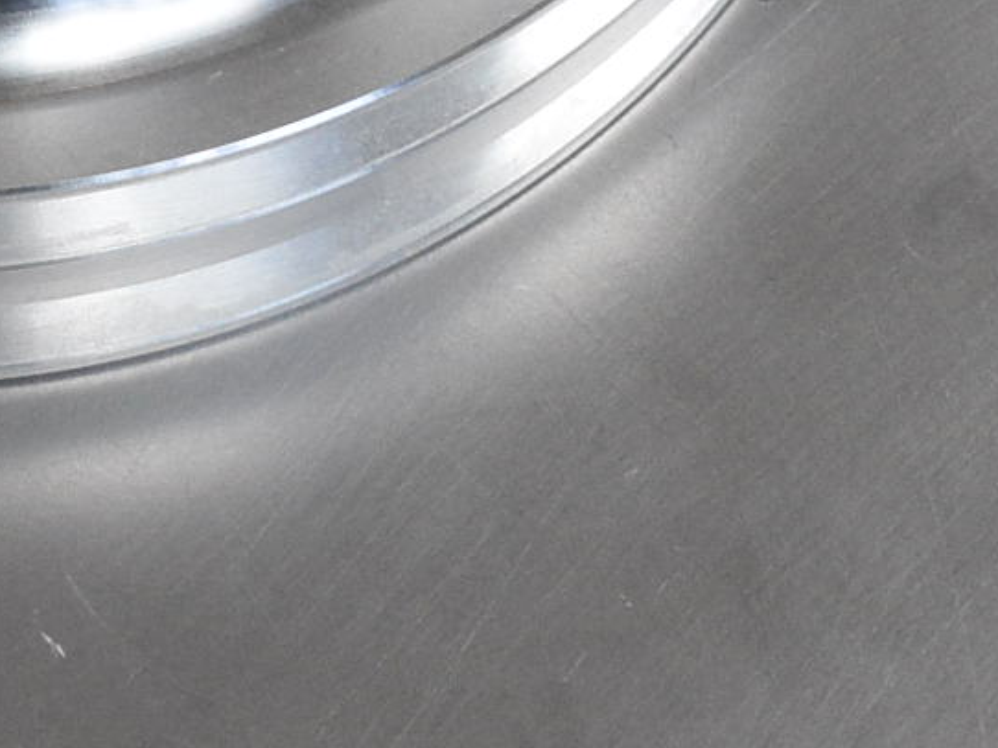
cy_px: -800
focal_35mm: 303
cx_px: -114
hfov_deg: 6.5
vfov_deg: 4.8
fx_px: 8732
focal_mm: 38
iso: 1250
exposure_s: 1/200
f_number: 7.1
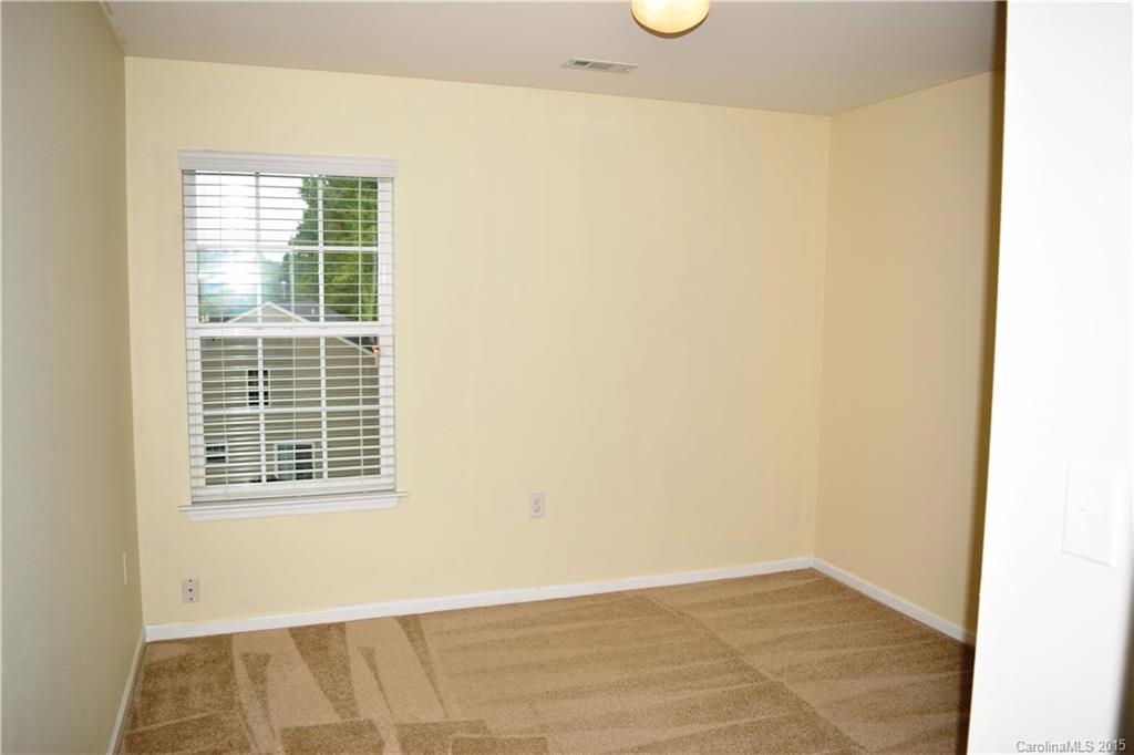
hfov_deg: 67.4
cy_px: 378
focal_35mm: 27
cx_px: 567
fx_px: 850
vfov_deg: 47.9
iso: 100
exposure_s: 1/200
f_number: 3.5
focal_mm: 18
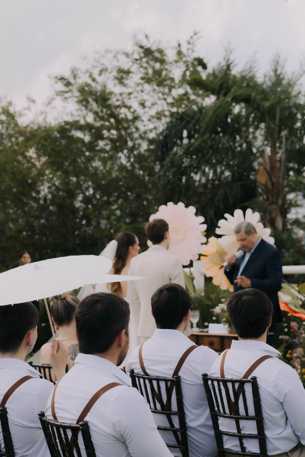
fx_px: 1067
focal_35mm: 84
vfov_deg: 24.2
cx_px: 152
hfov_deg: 16.3
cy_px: 228
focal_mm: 56
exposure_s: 1/1000
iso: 100
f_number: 4
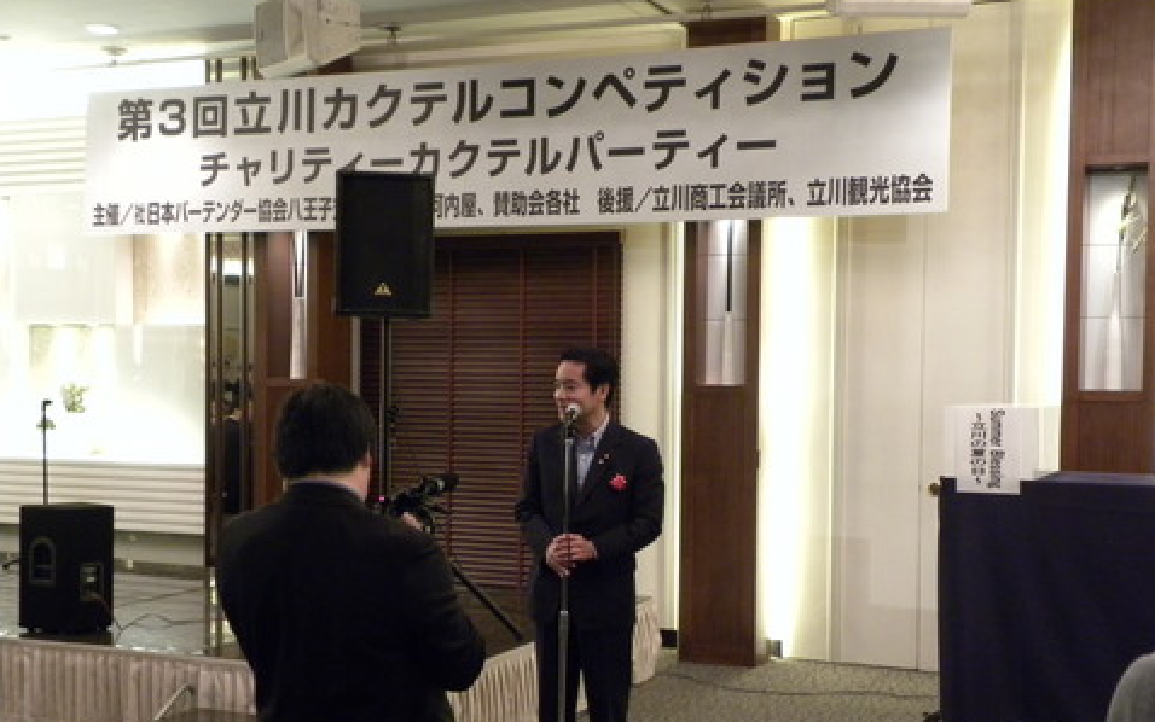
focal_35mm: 49
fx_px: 1543
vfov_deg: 26.3
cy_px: 418
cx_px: 578
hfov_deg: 41.0
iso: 400
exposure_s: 1/23.5
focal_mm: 8.2
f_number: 3.2
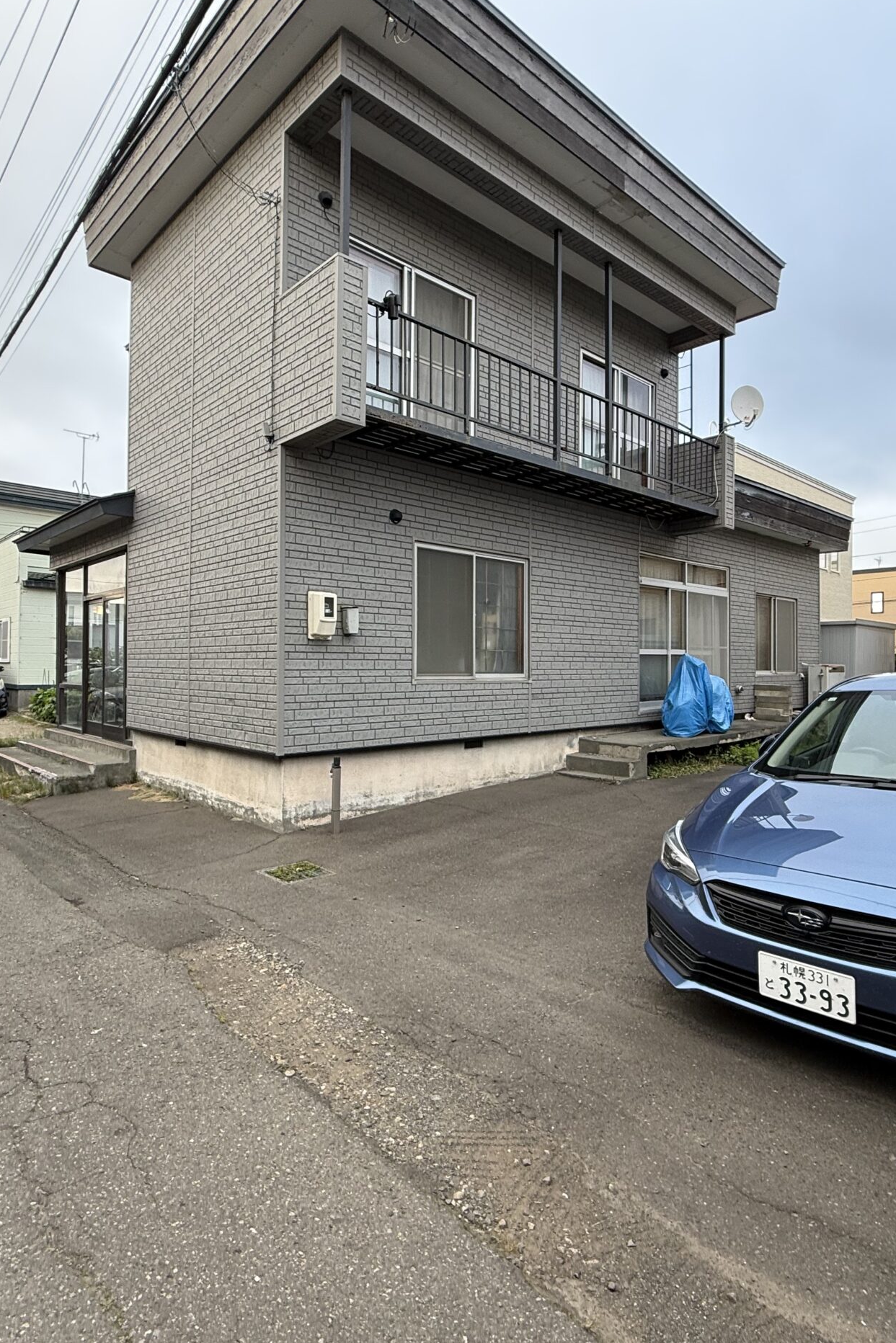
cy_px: 659
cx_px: 470
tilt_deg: +0.0
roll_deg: -2.4
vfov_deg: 84.0
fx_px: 746
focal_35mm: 20
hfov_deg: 61.9
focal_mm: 2.22
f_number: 2.2
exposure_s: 1/111
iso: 64
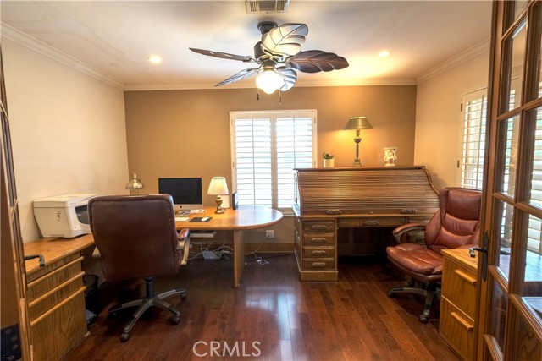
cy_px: 180
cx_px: 271
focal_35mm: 15
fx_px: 226
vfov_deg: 77.4
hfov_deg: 100.4
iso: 400
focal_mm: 10
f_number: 10
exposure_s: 1/80
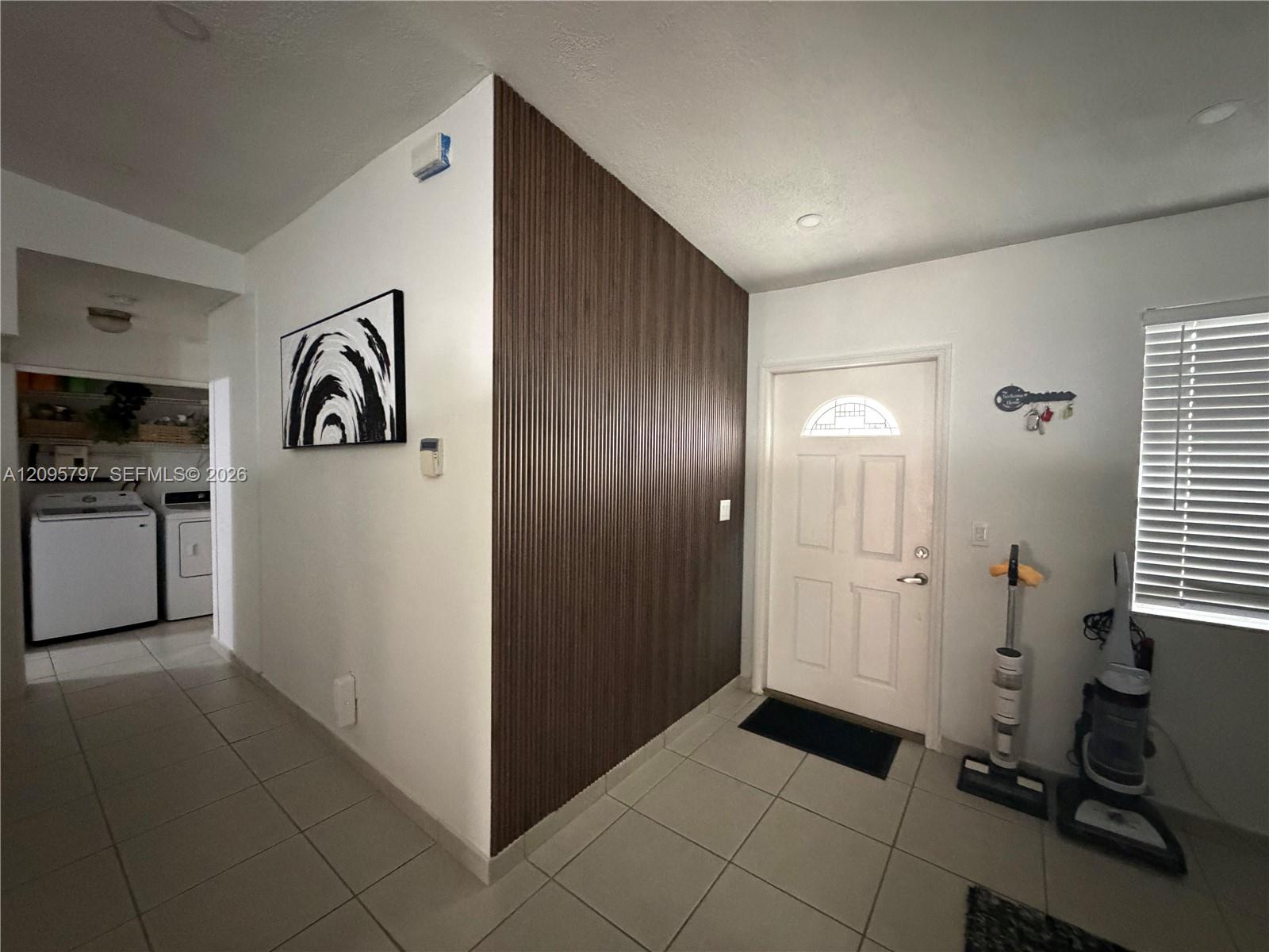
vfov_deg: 85.7
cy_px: 476
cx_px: 634
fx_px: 513
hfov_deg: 102.1
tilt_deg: -2.9
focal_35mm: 14
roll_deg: -0.1
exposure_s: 1/40
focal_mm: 2.22
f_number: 2.2
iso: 1000
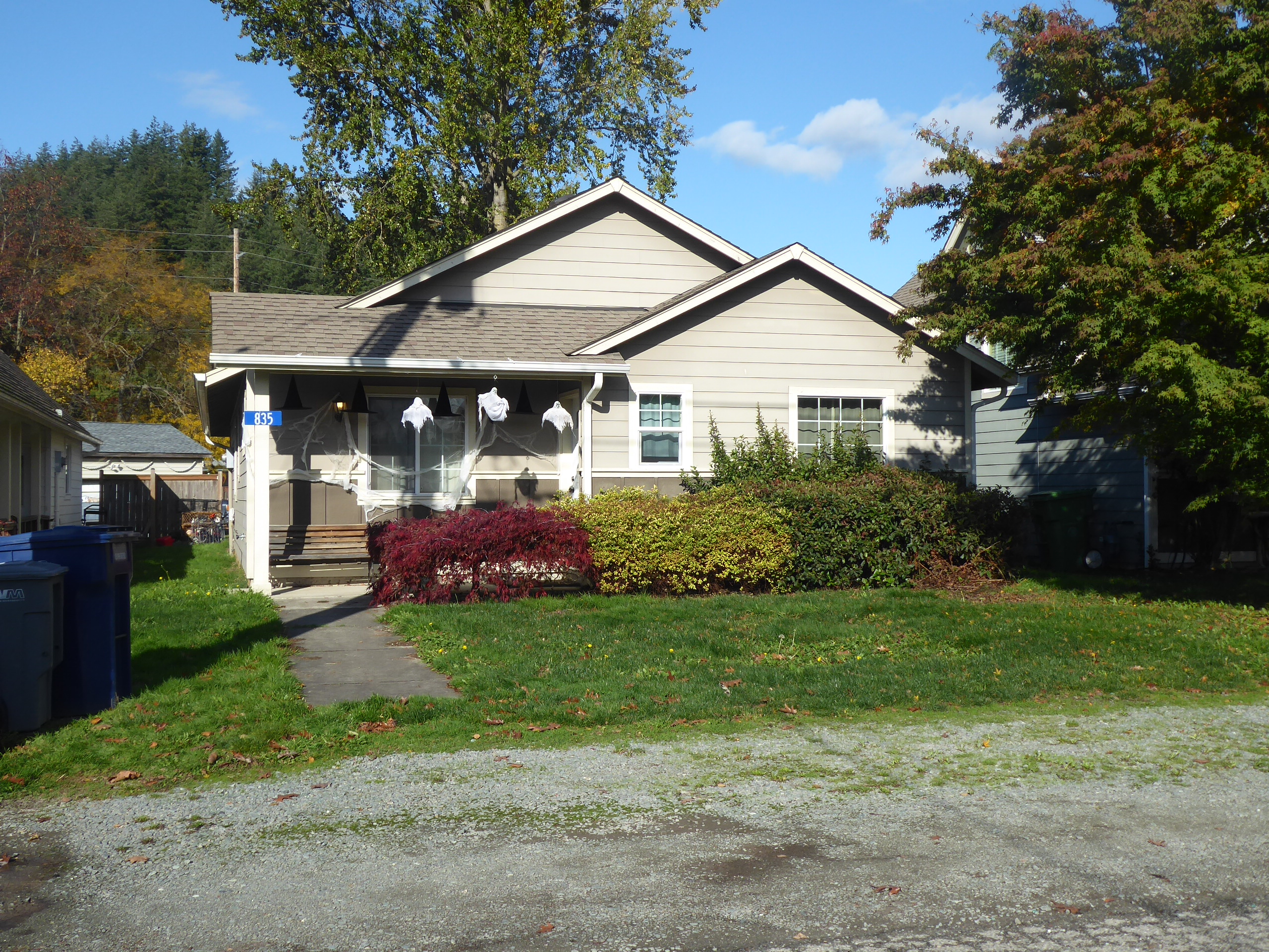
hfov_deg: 47.9
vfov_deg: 36.8
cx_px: 634
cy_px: 476
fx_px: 1430
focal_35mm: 39
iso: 80
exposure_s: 1/640
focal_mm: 6.7
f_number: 3.7
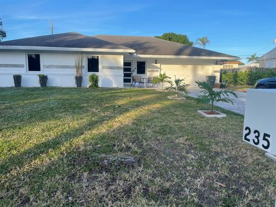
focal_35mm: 25
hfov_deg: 69.4
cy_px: 104
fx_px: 199
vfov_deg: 54.9
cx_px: 138
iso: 32
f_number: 1.6
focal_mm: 5.1
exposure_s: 1/735
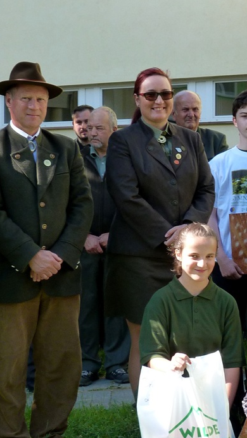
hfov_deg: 12.1
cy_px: 221
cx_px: 258
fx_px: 1152
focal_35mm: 99
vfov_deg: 21.6
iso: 125
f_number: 4
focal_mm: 7.6
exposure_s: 1/125
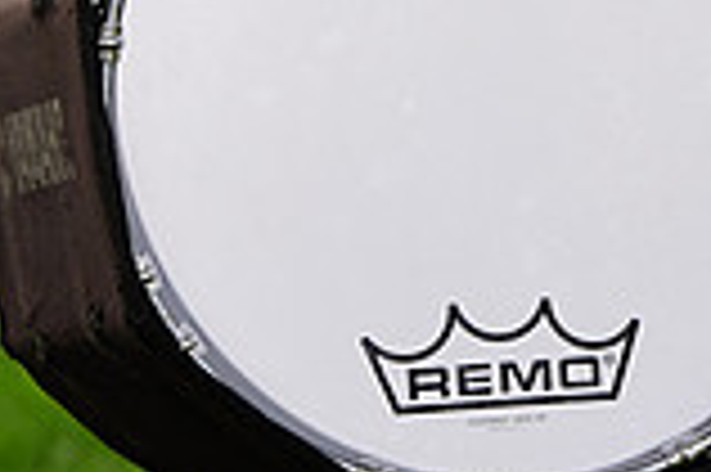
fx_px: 21485
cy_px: -247
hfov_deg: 1.9
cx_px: 580
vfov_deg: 1.3
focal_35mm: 1089
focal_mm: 297
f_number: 8
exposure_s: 1/160
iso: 160
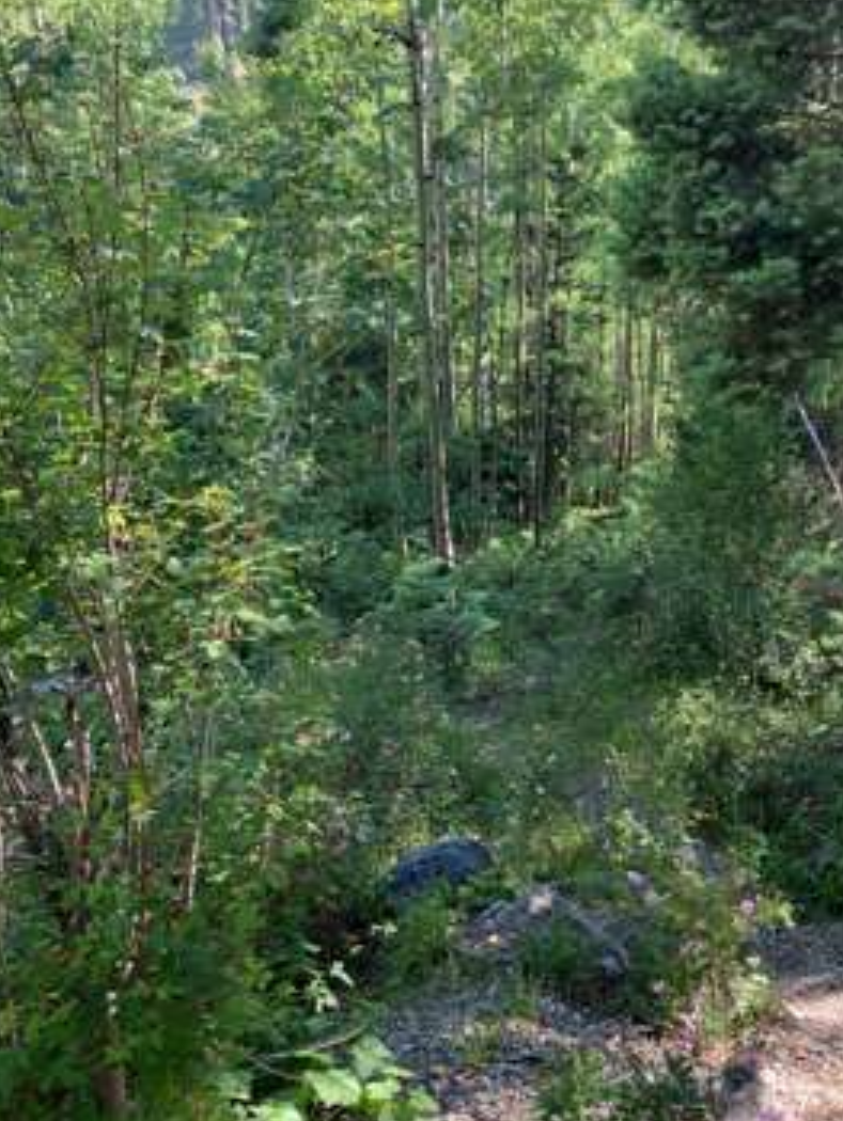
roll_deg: -1.8
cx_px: 603
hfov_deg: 37.1
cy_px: 641
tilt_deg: -17.1
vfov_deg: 48.8
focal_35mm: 38
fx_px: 1232
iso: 32
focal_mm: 4.25
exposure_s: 1/98
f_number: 1.8
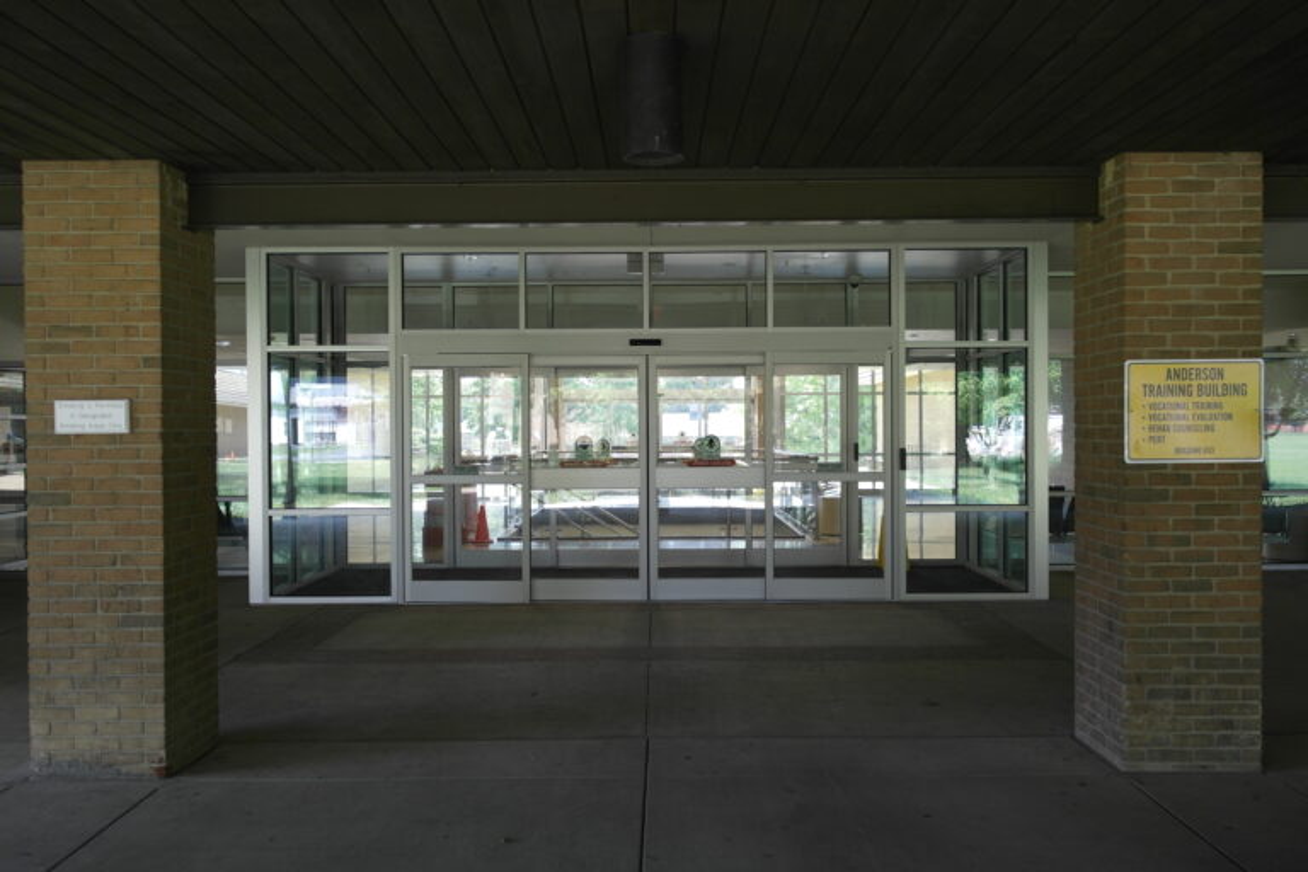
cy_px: 436
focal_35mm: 30
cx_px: 654
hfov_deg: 61.9
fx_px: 1090
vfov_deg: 43.6
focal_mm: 20
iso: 100
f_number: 3.5
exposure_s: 1/80
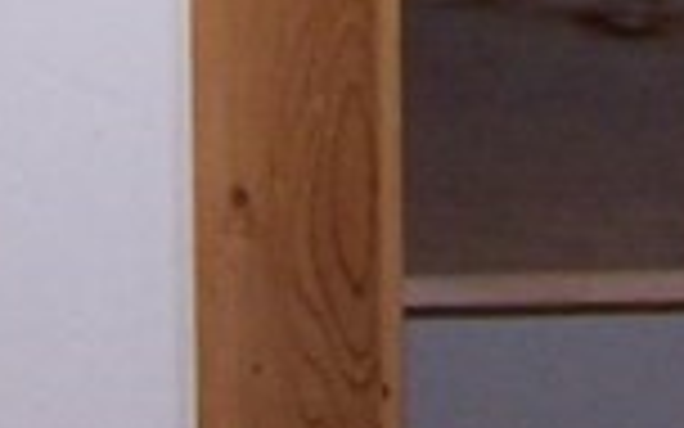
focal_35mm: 272
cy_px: -1167
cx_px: 886
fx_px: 5070
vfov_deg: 4.5
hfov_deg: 7.6
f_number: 2.8
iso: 140
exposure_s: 1/60
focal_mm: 6.3
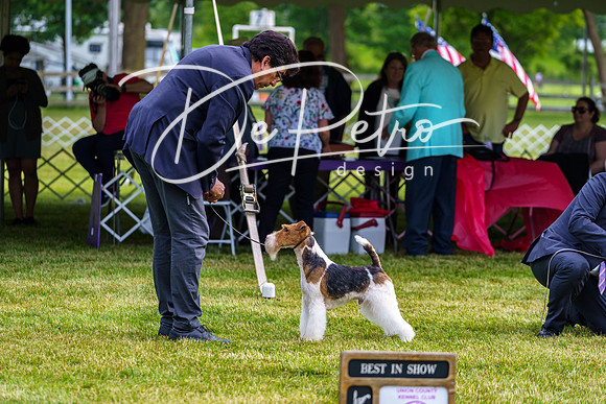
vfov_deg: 9.3
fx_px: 2475
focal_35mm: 147
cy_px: 202
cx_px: 303
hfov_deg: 14.0
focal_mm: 147
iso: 320
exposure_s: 1/500
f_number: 4
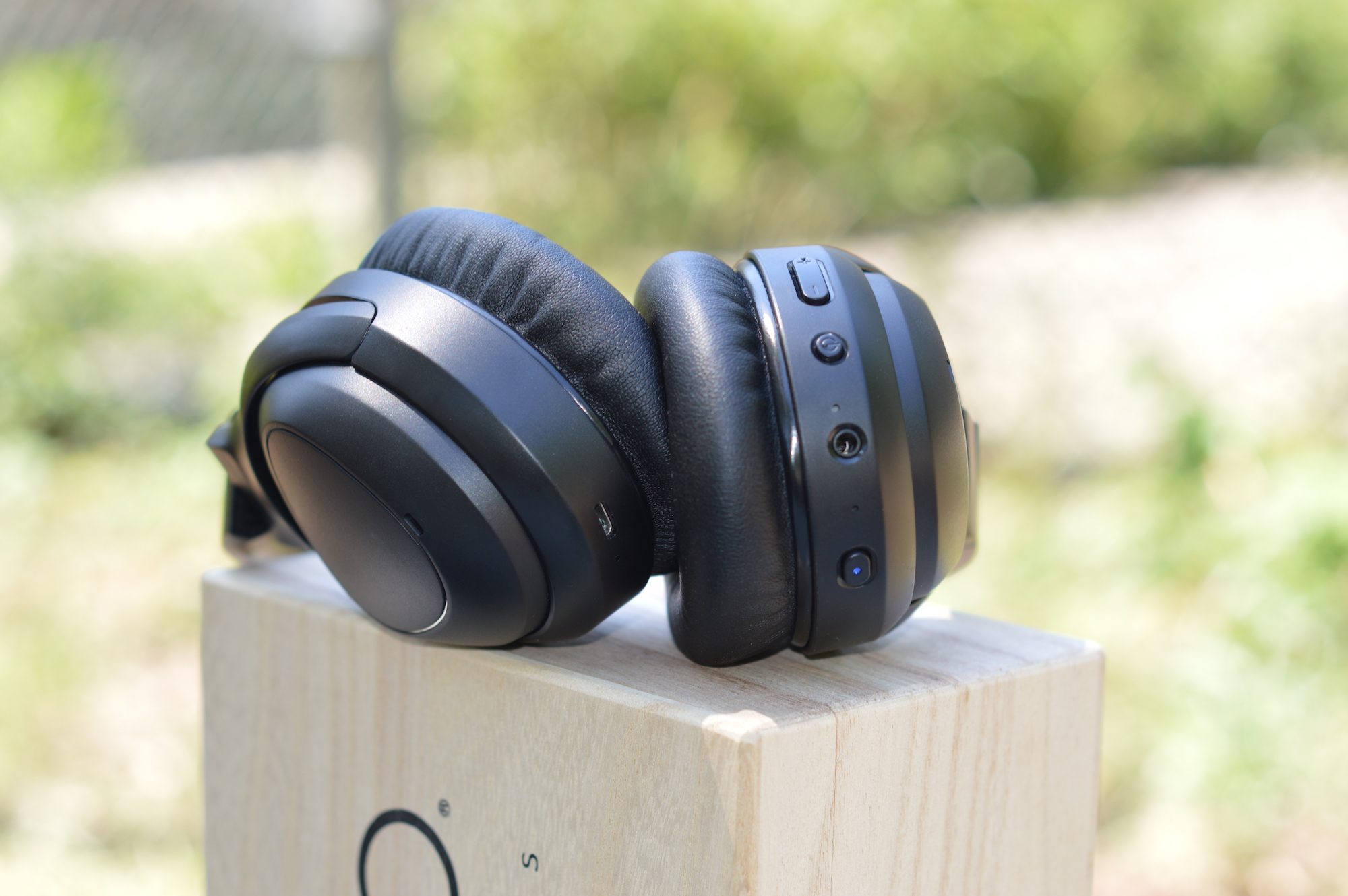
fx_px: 2806
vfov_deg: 18.2
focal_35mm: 75
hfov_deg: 27.0
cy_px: 448
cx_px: 674
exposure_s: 1/125
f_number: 4
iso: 110
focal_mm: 50
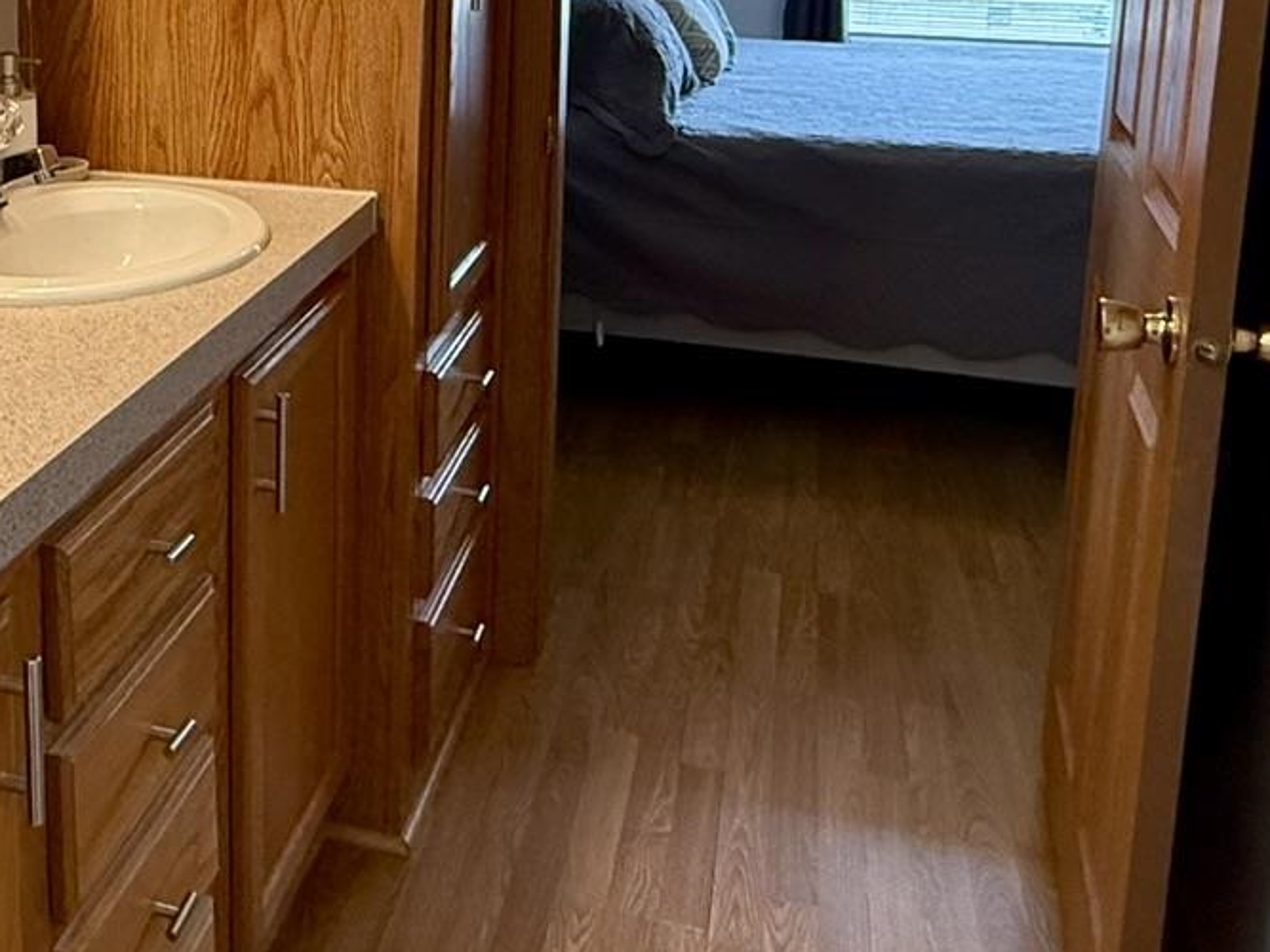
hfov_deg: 42.0
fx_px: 1577
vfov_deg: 32.1
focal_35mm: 43
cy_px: 116
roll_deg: -0.6
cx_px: 257
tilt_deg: -10.4
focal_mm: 2.22
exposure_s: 1/120
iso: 400
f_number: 2.2
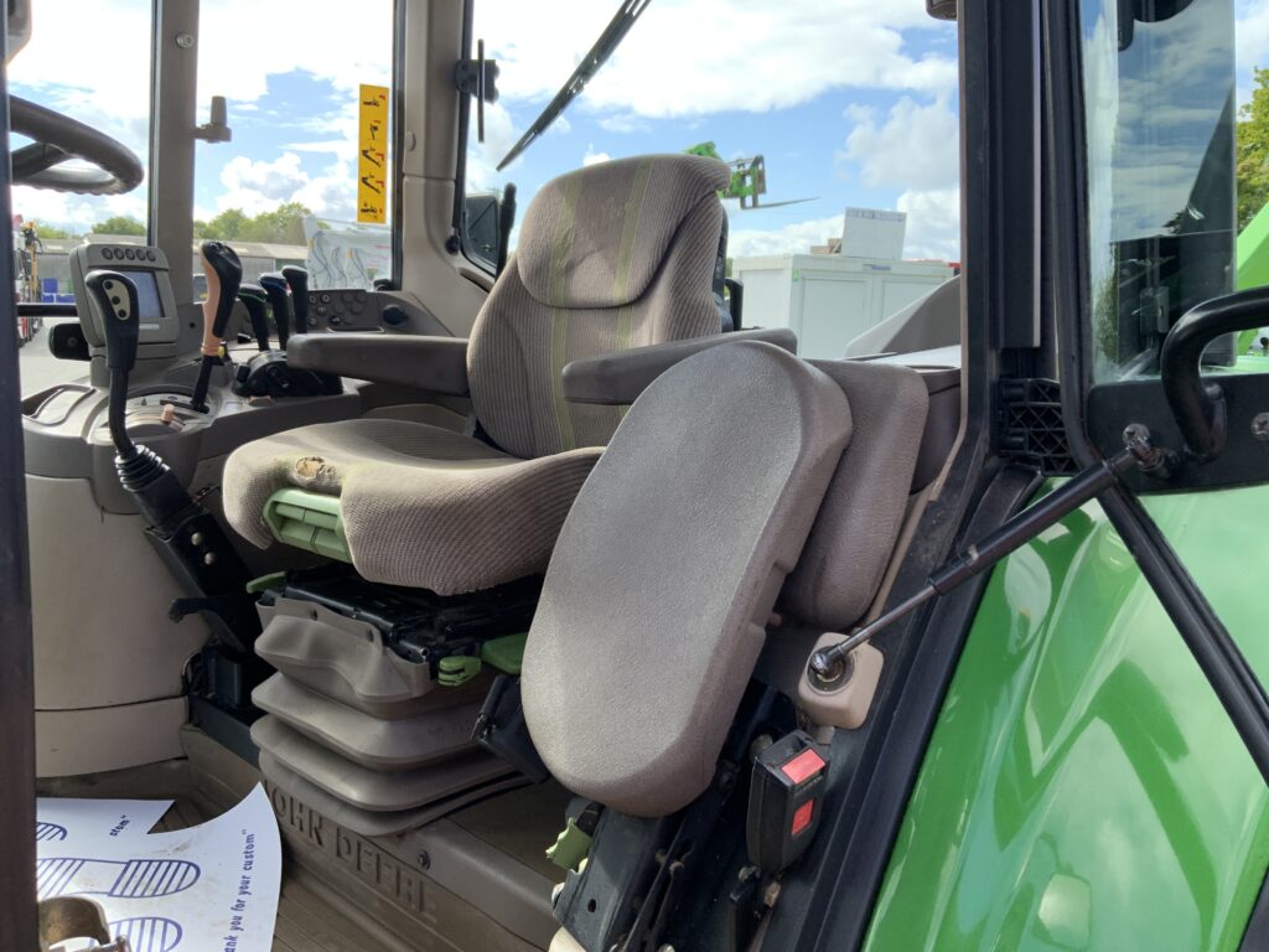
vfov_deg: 48.2
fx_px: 1063
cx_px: 634
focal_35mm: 29
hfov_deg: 61.7
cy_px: 476
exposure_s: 1/322
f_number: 1.8
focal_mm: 3
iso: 16
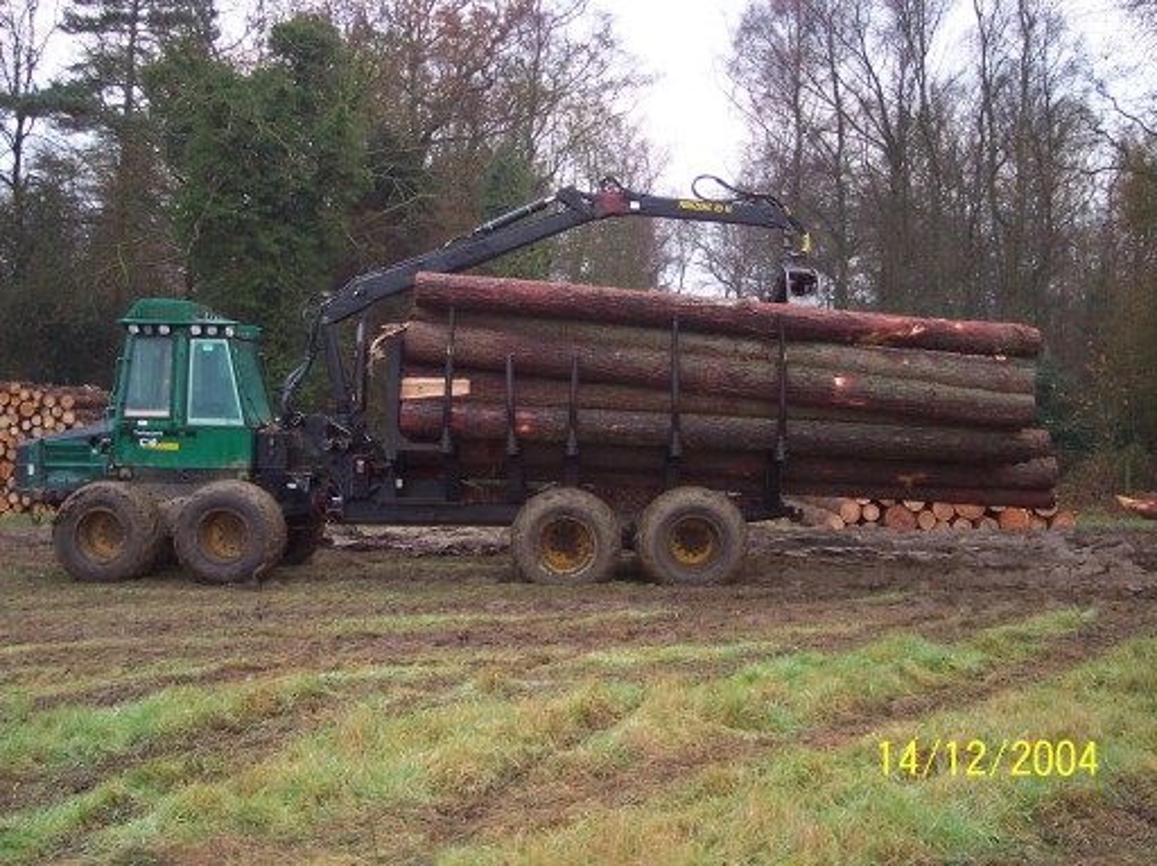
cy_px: 433
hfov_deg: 49.0
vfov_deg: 37.7
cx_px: 578
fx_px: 1269
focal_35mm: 38
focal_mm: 8
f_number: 2.8
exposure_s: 1/30
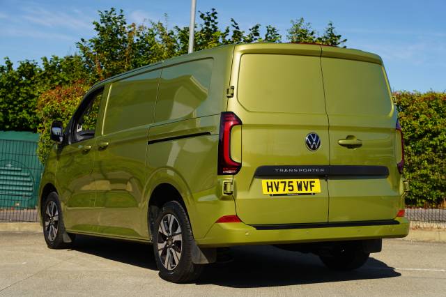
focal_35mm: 63
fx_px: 779
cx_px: 223
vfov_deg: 21.6
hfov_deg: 32.0
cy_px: 148
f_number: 5
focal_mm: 62.9
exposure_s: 1/320
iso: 100
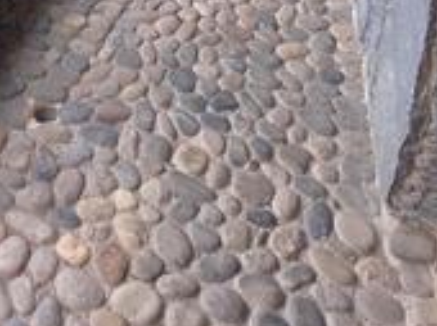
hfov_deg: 36.3
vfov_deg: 20.8
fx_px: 618
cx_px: 36
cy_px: -257
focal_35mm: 49
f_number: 2.2
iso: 50
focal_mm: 1.74
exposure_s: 1/141
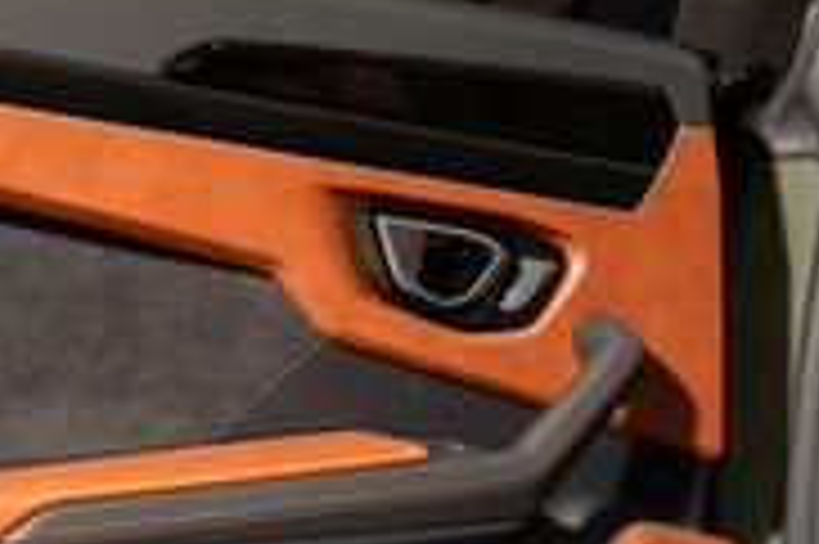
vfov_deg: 15.5
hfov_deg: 22.6
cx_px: 716
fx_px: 2000
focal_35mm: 88
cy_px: 362
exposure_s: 1/50
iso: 400
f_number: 4.5
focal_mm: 25
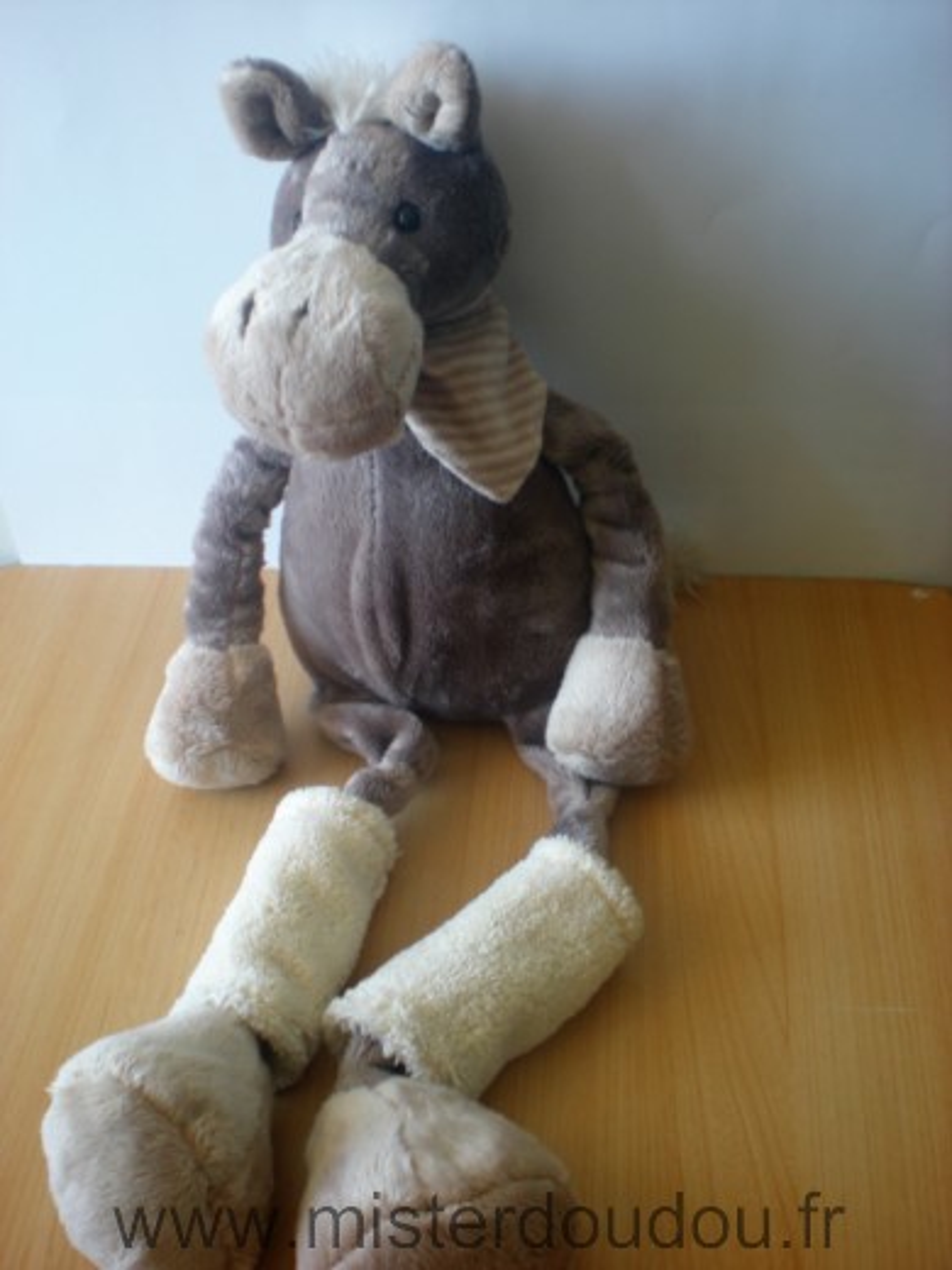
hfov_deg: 37.7
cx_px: 476
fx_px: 1393
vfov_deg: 49.0
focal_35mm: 38
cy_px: 635
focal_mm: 6.3
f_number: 3.1
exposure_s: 1/18.4
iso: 64
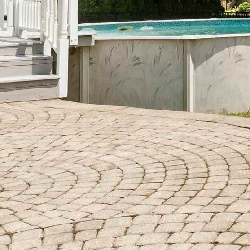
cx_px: 388
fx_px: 613
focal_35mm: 75
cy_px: -46
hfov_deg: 19.7
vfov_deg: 21.5
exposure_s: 1/125
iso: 400
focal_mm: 16
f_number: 13
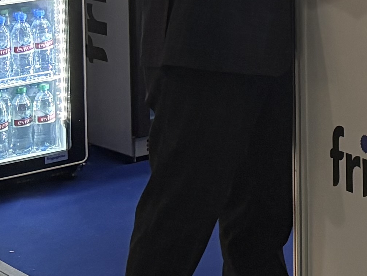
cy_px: -233
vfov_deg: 9.5
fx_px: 1570
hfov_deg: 10.9
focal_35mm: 148
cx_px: 939
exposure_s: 1/100
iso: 125
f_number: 1.6
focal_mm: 5.96
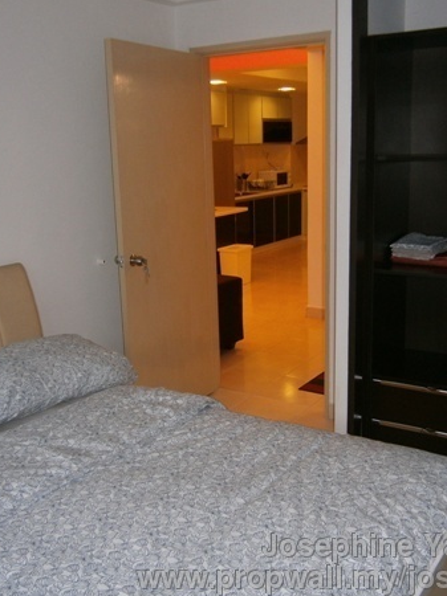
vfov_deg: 50.1
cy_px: 313
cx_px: 235
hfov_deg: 38.6
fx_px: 638
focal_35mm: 37
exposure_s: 1/30
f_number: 2.8
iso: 125
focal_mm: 4.7
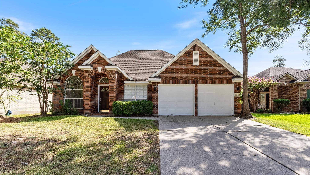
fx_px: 140
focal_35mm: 17
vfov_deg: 63.8
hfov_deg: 95.9
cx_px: 154
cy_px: 94
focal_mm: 16
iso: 100
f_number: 9
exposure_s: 1/200
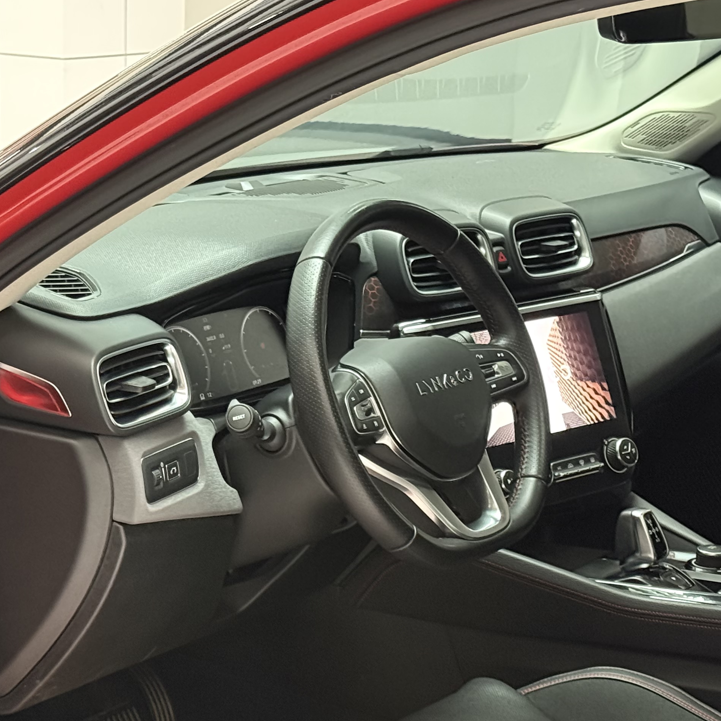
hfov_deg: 19.2
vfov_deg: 19.2
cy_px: 542
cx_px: 176
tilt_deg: -17.3
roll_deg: -1.1
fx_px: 2121
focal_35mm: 90
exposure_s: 1/24
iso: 800
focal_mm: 6.76
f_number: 1.78
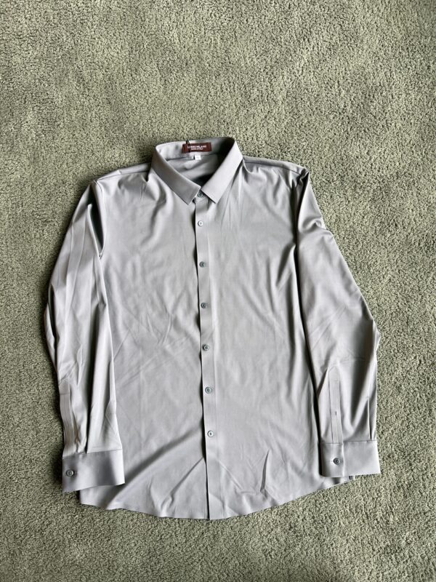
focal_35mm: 26
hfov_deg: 53.1
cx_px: 218
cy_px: 291
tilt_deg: -81.2
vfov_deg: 67.3
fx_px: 437
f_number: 1.5
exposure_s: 1/100
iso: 80
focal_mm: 5.7
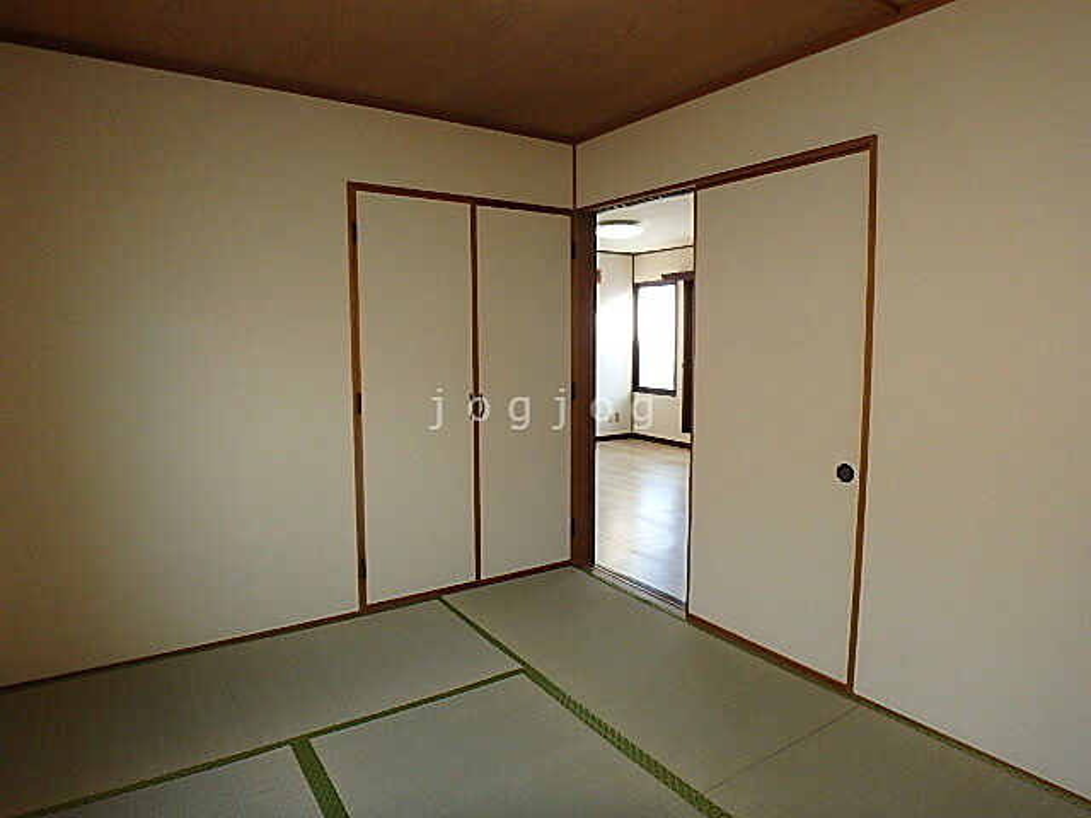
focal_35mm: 21
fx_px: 662
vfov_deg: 63.4
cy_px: 409
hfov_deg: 79.0
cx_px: 546
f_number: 3.5
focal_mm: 3.7
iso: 250
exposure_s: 1/125
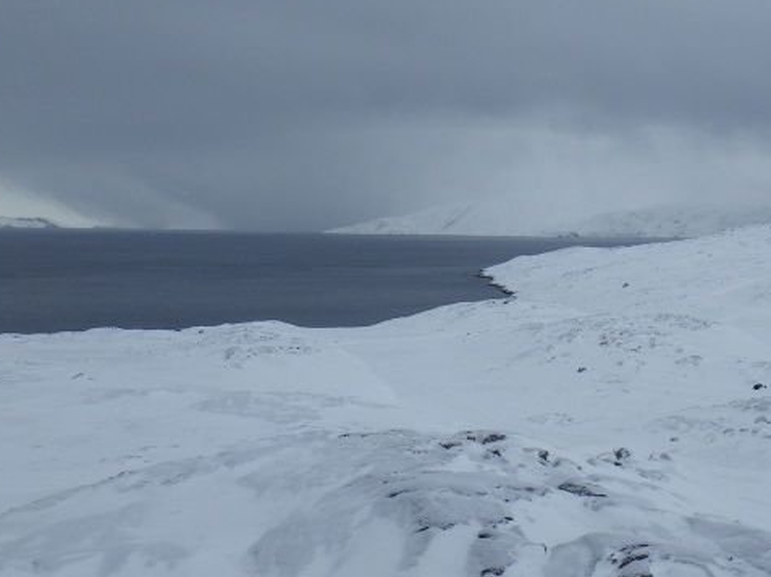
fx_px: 1046
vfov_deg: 30.7
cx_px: 571
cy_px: 208
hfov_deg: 39.5
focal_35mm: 47
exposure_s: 1/800
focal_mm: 5
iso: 125
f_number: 4.2
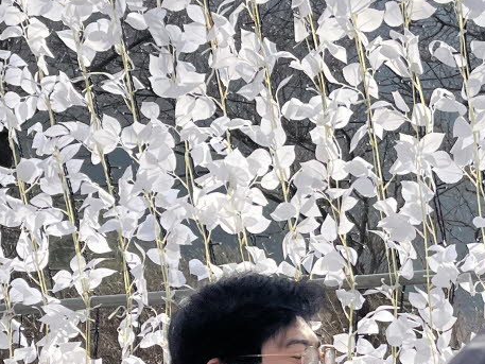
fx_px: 1275
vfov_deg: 15.8
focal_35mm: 91
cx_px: 473
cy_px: 388
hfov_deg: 20.9
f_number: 1.6
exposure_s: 1/1890
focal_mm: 5.1
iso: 50
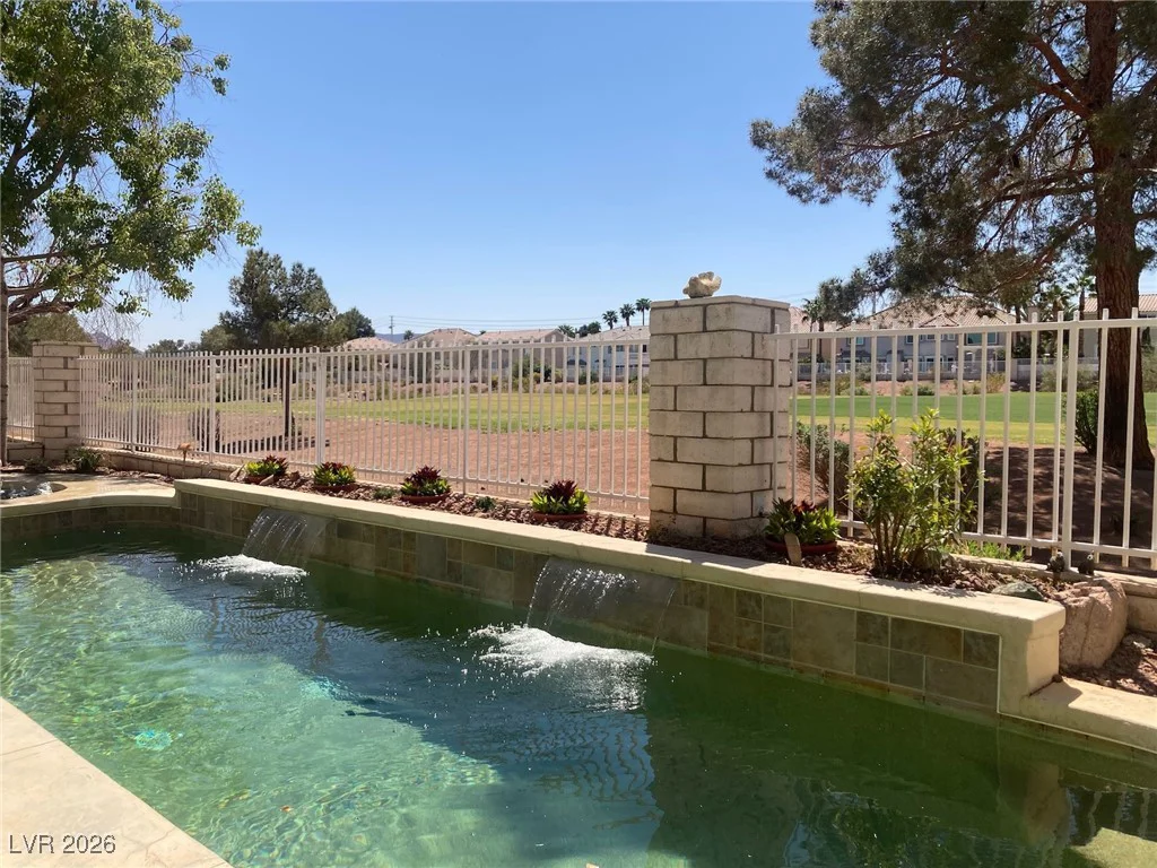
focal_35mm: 28
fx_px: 936
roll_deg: -0.4
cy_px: 434
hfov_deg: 63.4
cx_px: 578
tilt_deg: -1.8
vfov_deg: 49.7
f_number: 1.8
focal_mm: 3.99
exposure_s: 1/2404
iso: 20
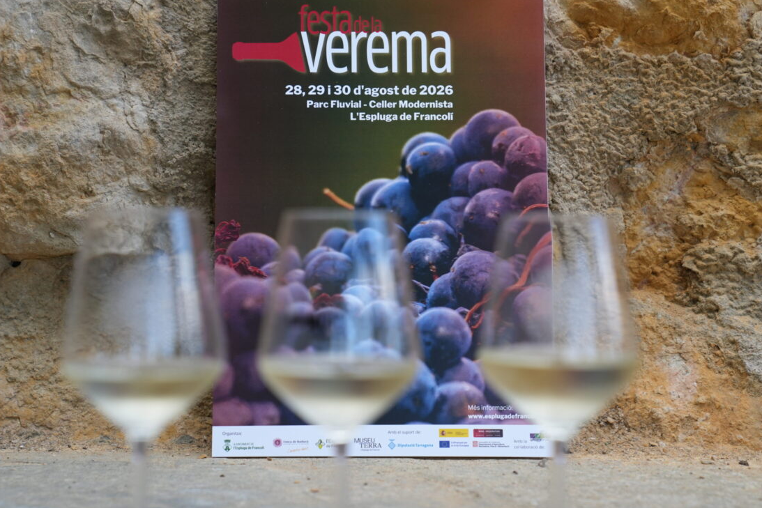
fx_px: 1736
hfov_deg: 24.8
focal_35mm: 82
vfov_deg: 16.7
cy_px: 233
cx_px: 351
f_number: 4
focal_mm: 70
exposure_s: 1/160
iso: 200
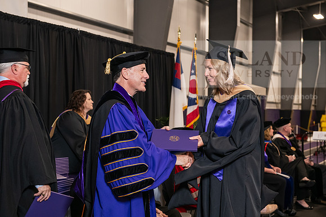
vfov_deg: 21.9
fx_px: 562
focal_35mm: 62
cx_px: 163
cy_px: 108
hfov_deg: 32.4
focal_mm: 62
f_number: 5
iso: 2000
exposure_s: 1/125
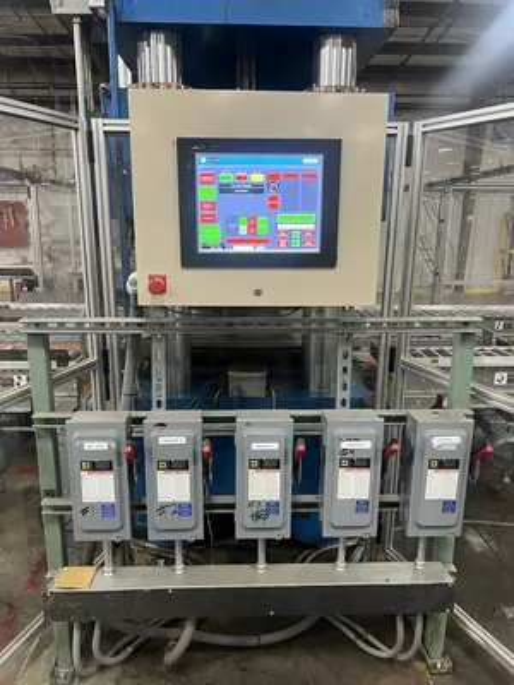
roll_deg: +0.0
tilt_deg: -13.0
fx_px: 515
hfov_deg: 53.1
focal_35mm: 26
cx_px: 257
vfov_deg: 67.3
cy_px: 342
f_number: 1.5
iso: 250
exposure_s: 1/60
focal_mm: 5.7
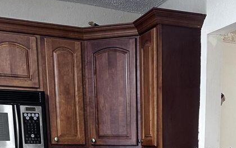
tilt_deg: -12.0
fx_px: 399
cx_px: 162
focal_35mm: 62
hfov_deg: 32.6
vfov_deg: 18.0
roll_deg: -1.4
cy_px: 240
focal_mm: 6.86
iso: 160
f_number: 1.78
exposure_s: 1/60
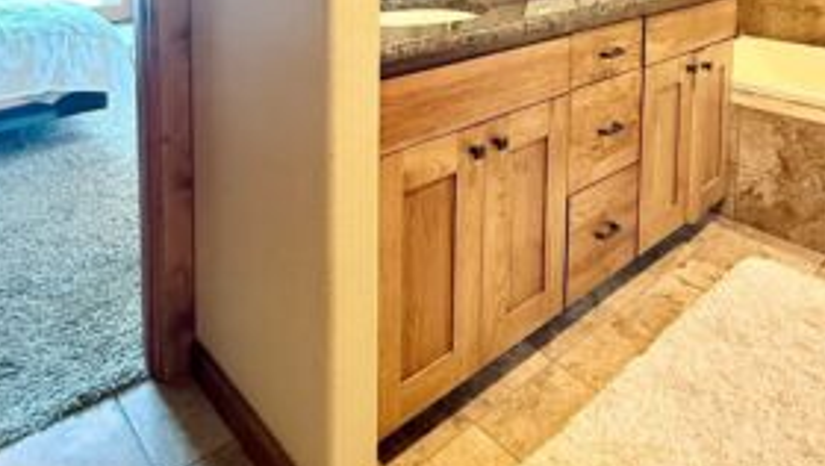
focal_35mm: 29
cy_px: -52
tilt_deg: -3.6
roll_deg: -0.4
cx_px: 380
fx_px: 635
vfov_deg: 34.5
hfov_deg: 65.9
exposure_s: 1/60
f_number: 2.2
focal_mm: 2.22
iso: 640
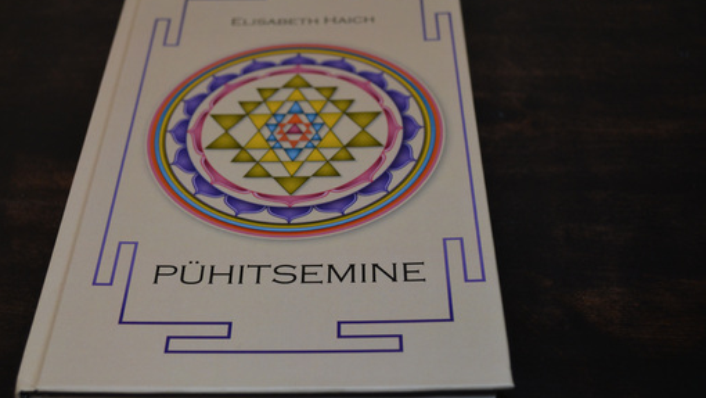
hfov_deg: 38.7
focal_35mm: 54
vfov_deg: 22.4
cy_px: 201
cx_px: 302
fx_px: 1004
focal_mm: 29
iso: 400
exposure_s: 1/80
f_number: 4.5
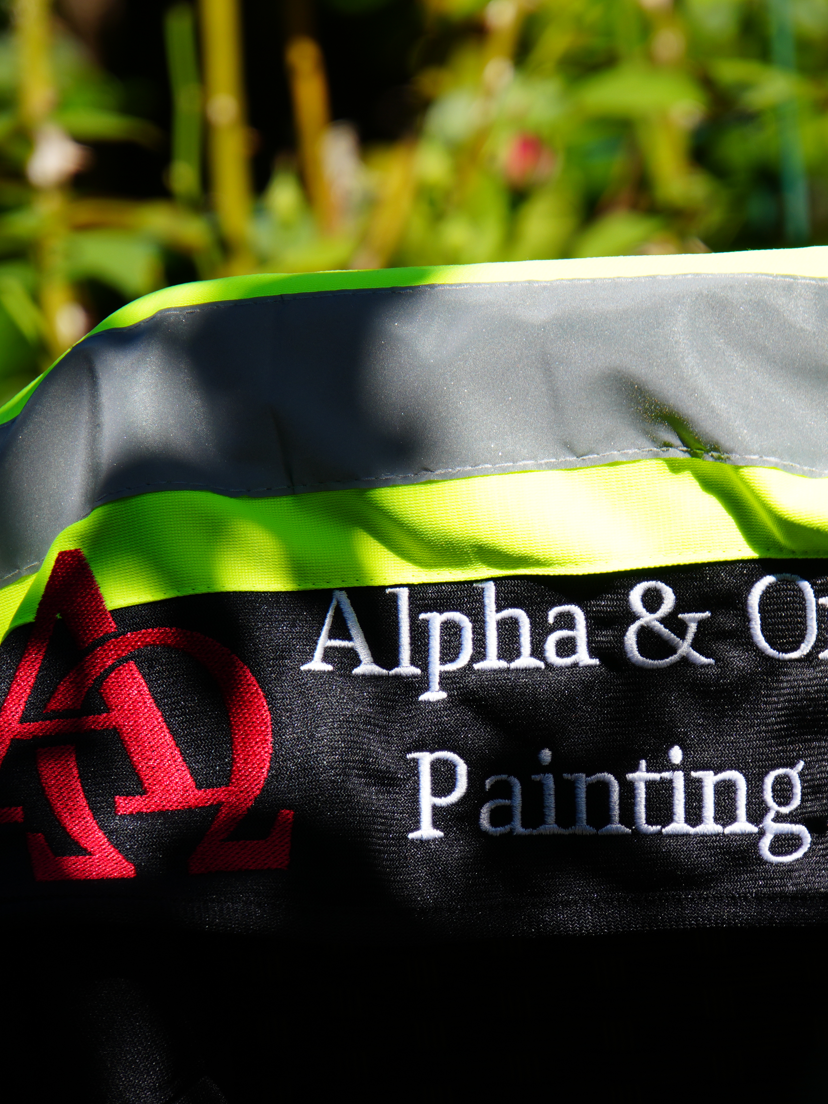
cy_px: 552
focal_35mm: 433
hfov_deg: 3.4
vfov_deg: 4.6
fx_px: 13809
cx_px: 567
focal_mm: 200
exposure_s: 1/320
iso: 100
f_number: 6.3
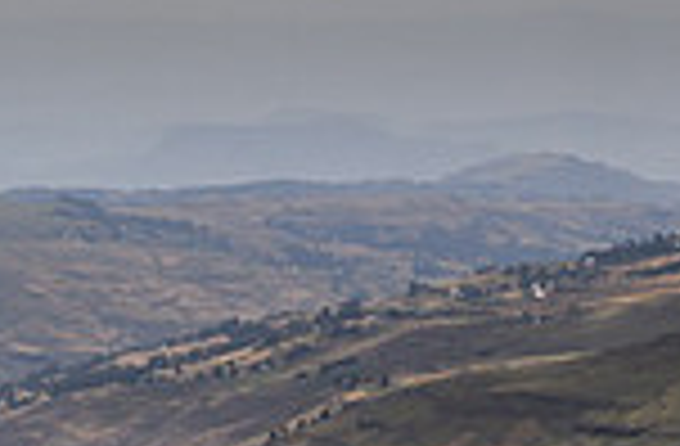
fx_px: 5074
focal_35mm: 270
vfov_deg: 5.0
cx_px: 531
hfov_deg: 7.7
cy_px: 706
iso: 1000
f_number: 5.6
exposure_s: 1/2500
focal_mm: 70
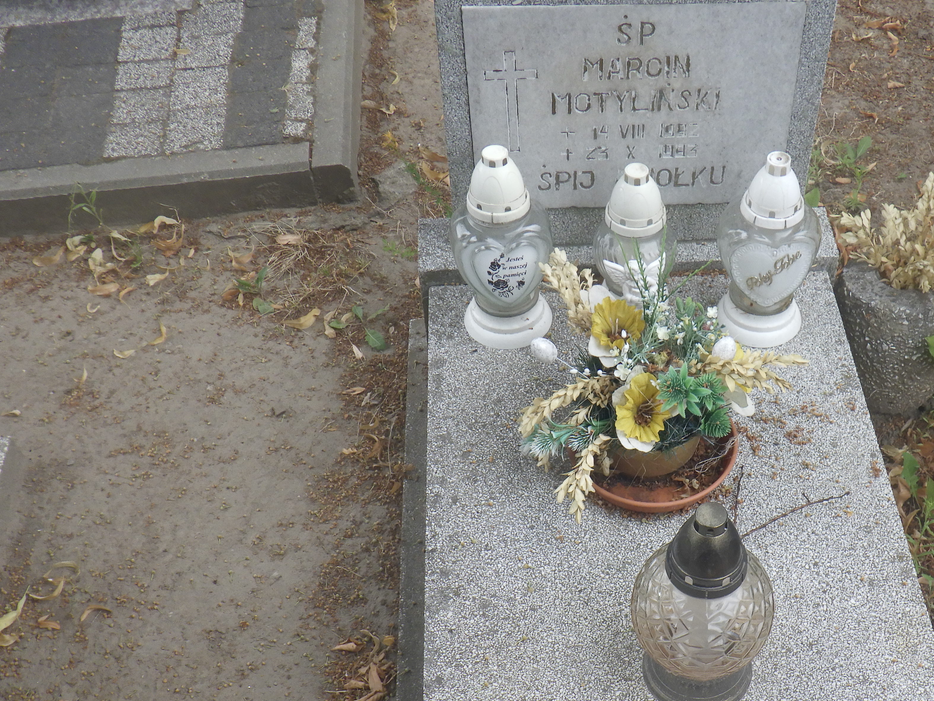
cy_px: 450
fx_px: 1241
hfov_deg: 40.5
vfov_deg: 31.3
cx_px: 659
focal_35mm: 46
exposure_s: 1/160
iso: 125
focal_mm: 5
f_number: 3.5
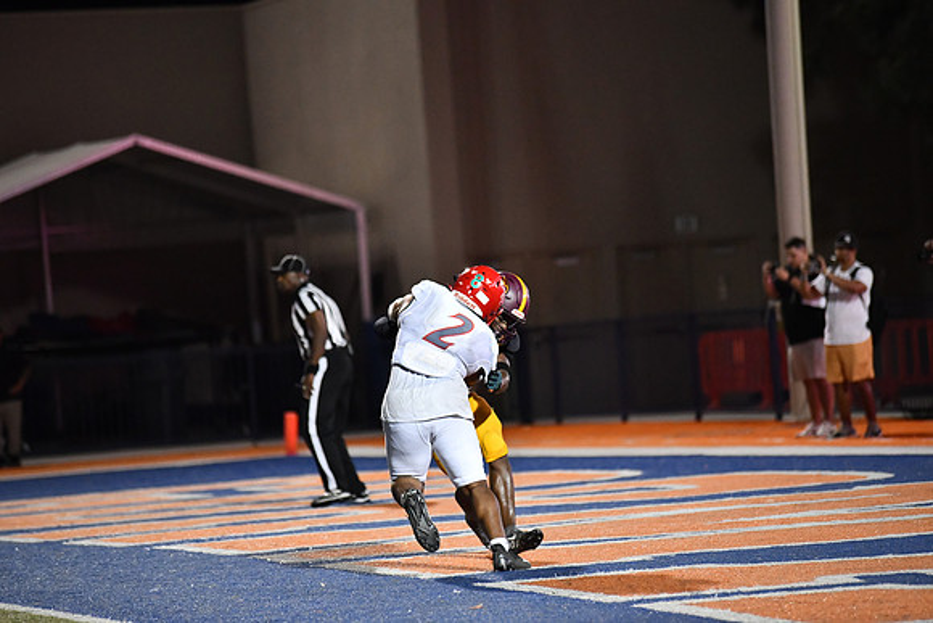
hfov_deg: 11.7
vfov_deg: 7.9
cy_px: 312
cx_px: 466
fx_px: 4536
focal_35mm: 175
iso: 6400
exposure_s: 1/1250
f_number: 2.8
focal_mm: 175
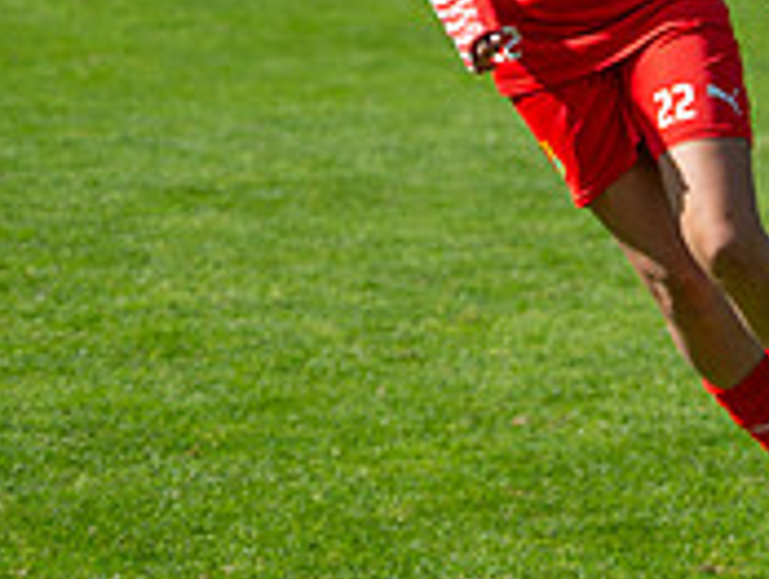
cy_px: 0
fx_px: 6118
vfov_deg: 5.4
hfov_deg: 7.1
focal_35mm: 275
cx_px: 1123
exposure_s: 1/2500
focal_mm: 86
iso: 160
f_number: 3.2
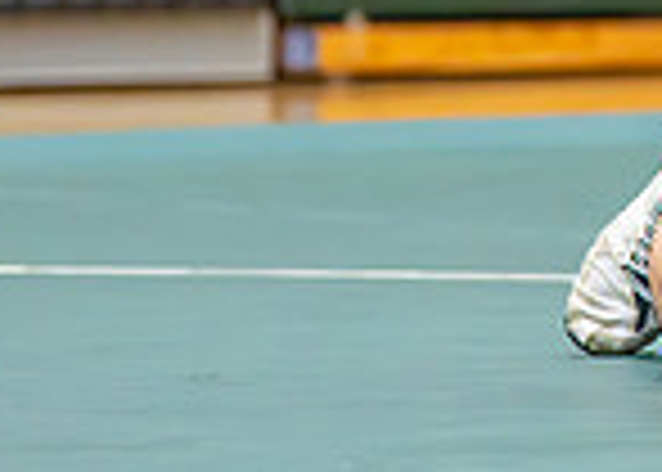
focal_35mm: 430
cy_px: -410
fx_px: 8085
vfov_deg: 3.3
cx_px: 1182
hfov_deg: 4.6
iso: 6400
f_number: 2.8
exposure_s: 1/1000
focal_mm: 90
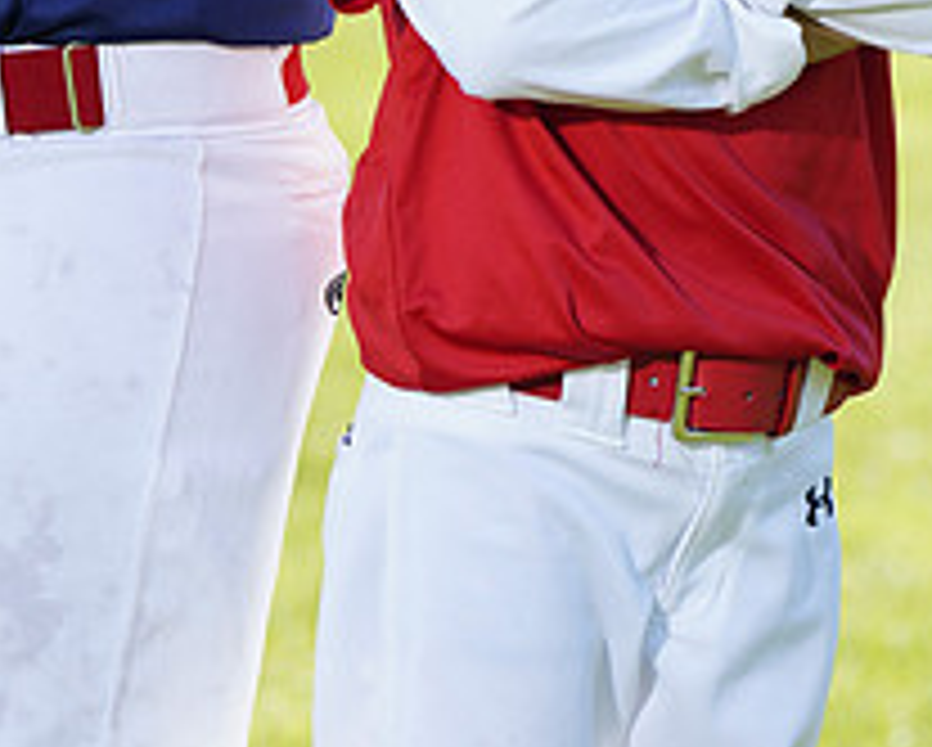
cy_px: -432
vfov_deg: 4.0
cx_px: 250
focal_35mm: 389
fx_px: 10740
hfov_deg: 5.0
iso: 100
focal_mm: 148
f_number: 5
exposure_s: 1/250
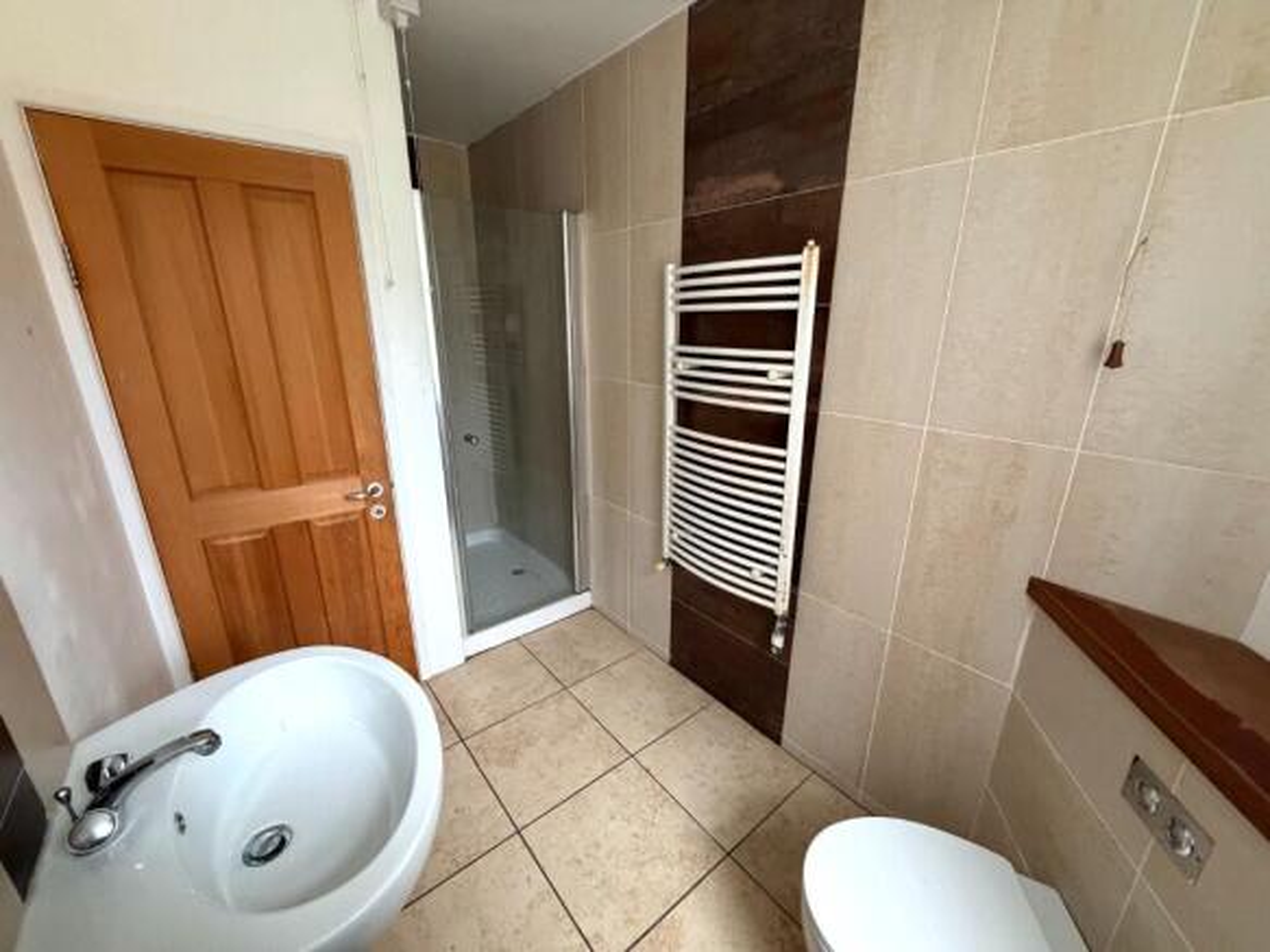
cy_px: 476
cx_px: 635
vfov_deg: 85.7
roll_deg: -0.2
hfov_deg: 102.1
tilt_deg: -16.6
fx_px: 514
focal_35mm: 14
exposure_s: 1/60
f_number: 2.2
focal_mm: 2.22
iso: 400
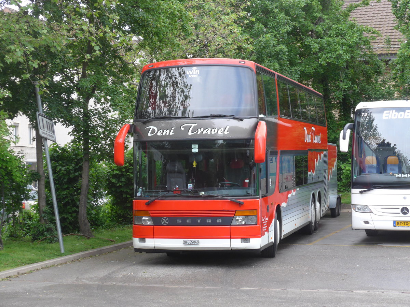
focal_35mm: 86
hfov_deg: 22.8
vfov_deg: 17.2
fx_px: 1019
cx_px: 205
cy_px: 154
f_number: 4.5
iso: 320
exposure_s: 1/80
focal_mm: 17
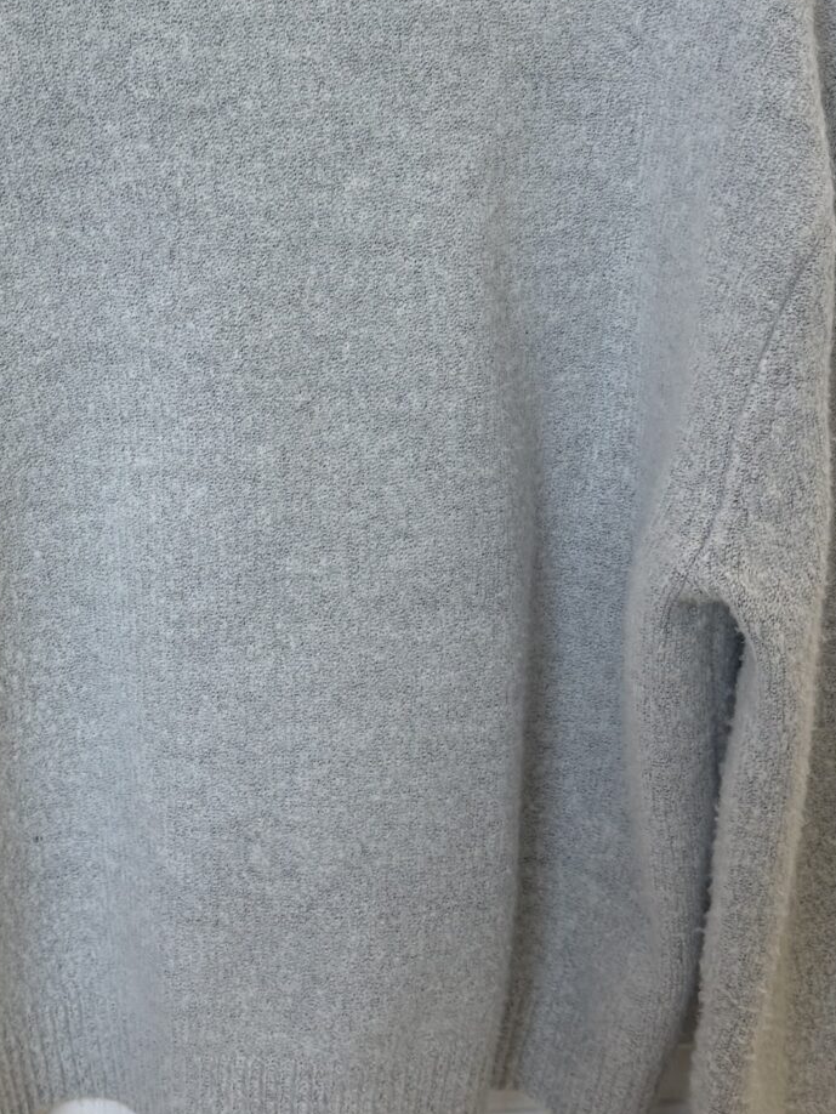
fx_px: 1867
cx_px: 116
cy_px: 468
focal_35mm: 58
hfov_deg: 24.6
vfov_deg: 33.2
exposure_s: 1/121
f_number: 1.6
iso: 50
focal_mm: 5.96
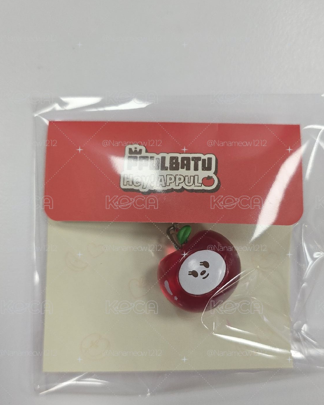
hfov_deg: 47.0
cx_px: 184
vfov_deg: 57.1
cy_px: 219
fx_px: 372
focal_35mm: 31
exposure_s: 1/120
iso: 80
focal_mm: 6.3
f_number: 1.7
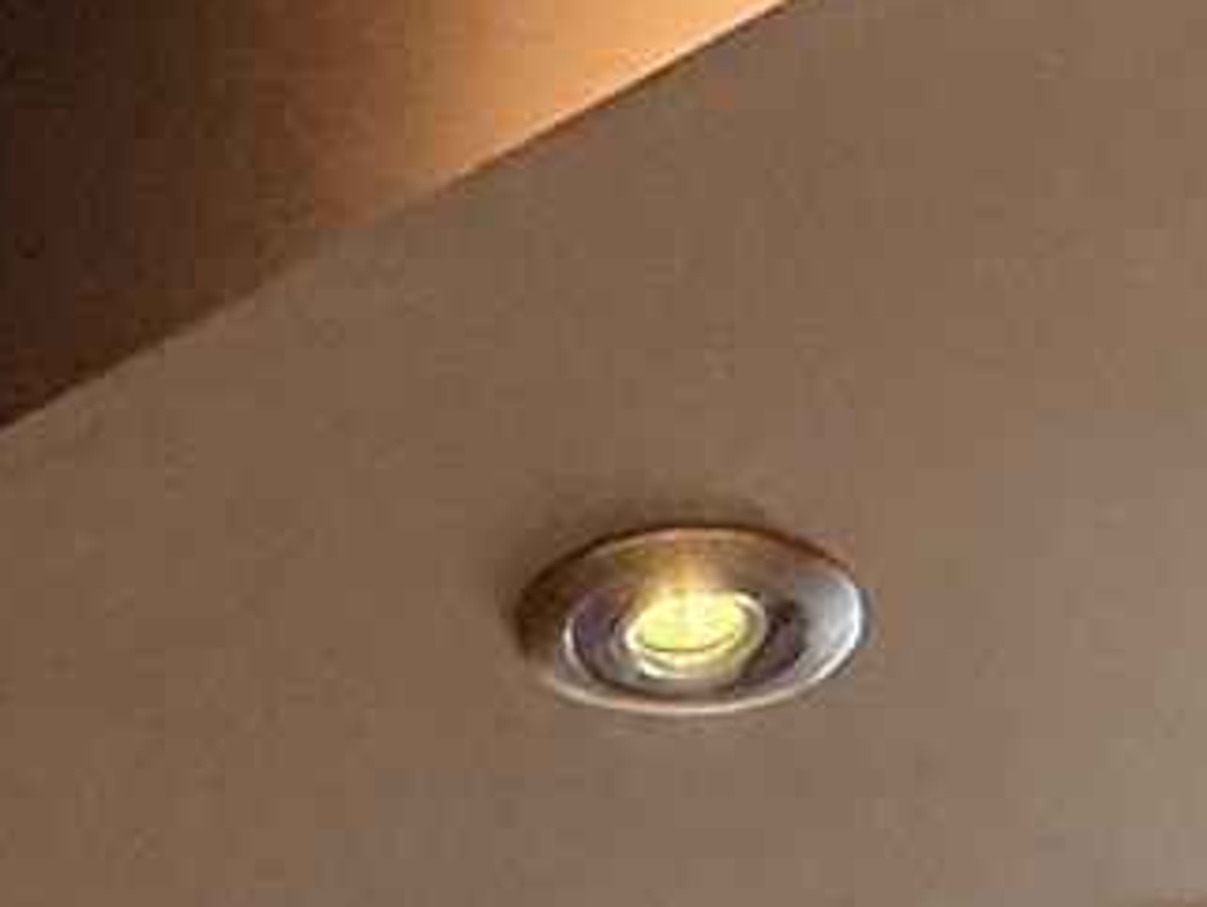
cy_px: 2807
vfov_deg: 10.7
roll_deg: +2.3
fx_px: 3106
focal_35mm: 89
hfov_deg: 21.9
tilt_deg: -9.2
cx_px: 855
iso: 500
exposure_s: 1/60
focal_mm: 2.22
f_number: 2.2
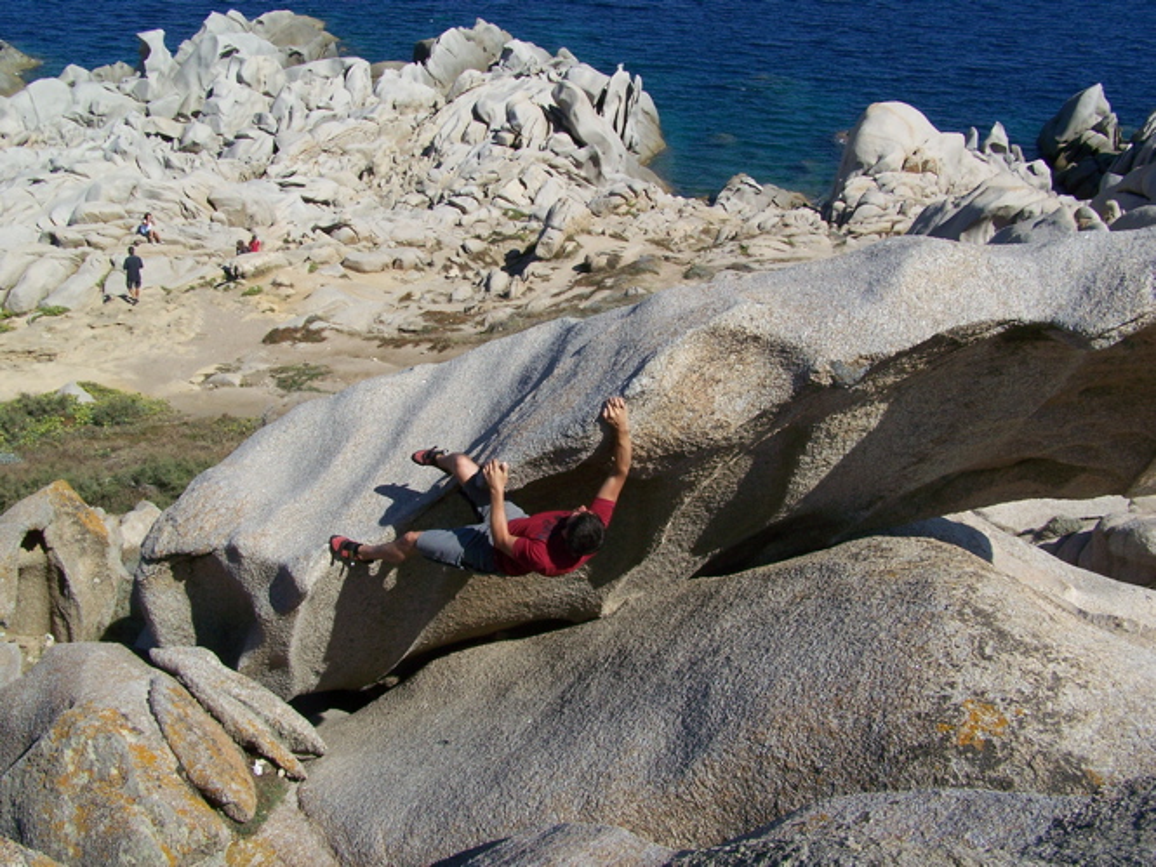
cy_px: 434
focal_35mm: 38
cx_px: 578
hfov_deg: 49.0
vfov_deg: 37.7
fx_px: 1269
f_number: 5.6
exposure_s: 1/500
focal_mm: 6.3
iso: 80
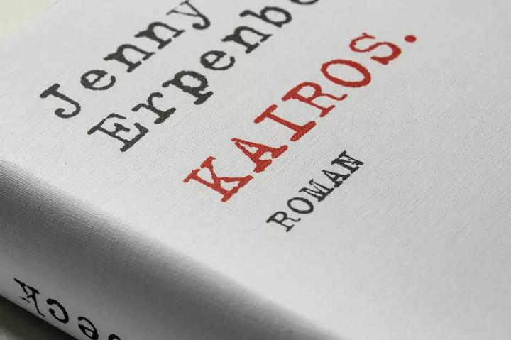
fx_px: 1489
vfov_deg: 13.0
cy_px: 170
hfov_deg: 19.5
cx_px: 256
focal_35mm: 105
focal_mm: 105
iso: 100
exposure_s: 1/2.5
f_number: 20
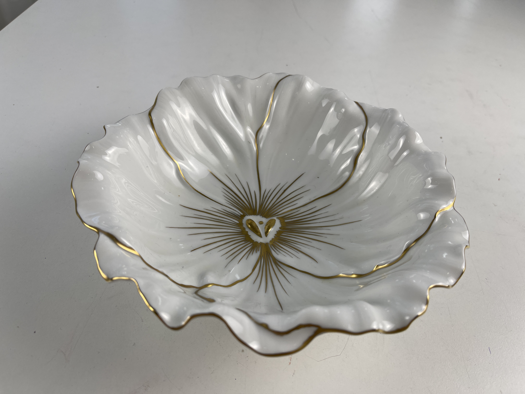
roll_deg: -5.8
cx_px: 262
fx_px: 379
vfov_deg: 54.9
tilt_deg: -44.7
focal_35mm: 25
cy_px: 197
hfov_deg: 69.4
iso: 32
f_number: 1.6
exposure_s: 1/294
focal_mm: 5.1
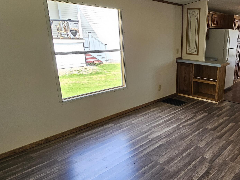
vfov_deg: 49.7
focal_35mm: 28
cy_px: 98
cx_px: 193
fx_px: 194
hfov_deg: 58.5
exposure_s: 1/120
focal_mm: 2.2
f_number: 2.2
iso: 80
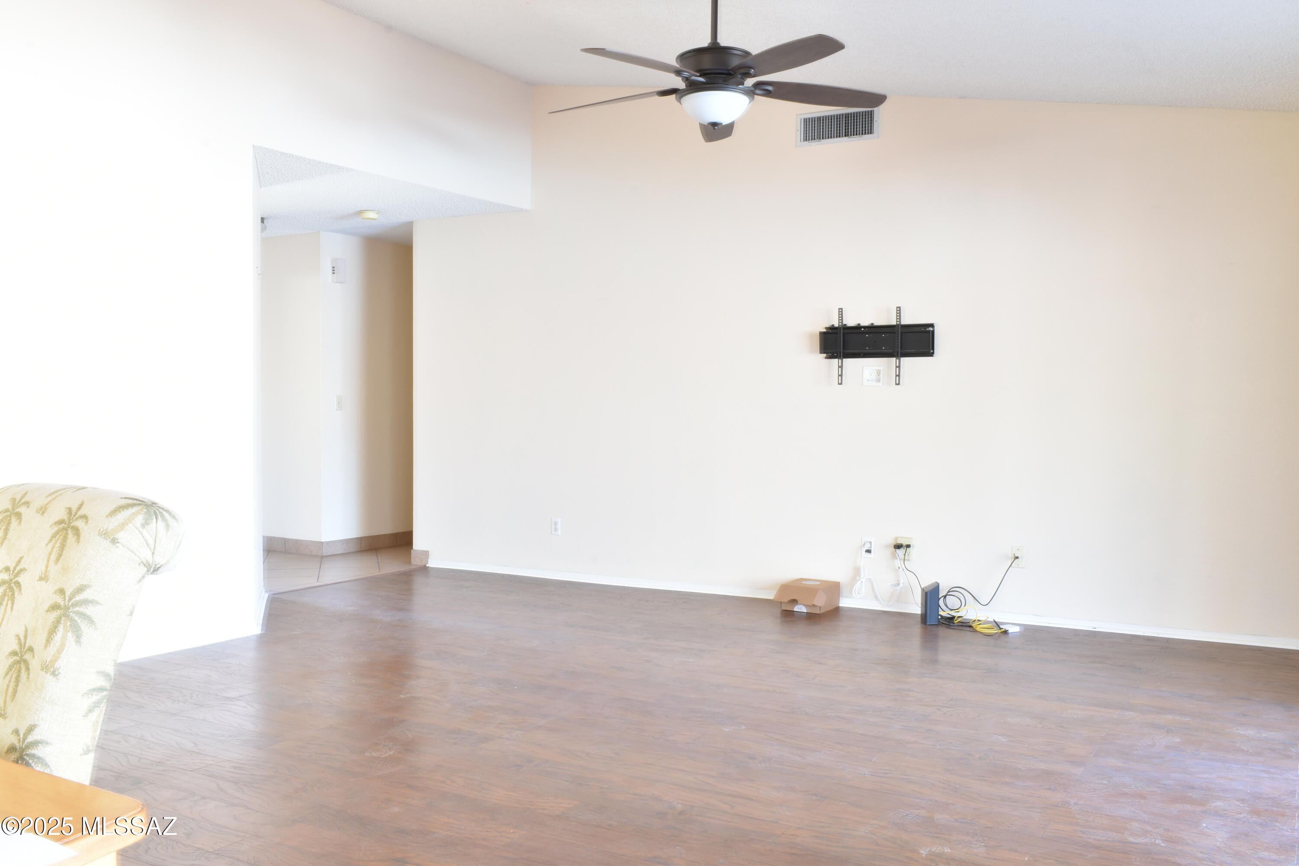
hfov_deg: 59.5
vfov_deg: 41.7
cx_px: 650
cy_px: 433
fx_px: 1137
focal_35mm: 32
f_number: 22
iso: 100
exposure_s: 6
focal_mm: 21
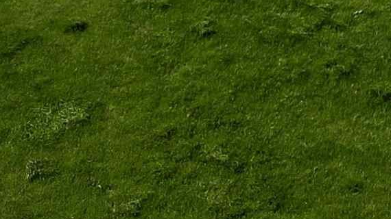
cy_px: -550
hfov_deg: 14.8
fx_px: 1461
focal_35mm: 141
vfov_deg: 7.1
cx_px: 460
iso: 100
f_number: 2.8
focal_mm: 4.5
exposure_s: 1/1250
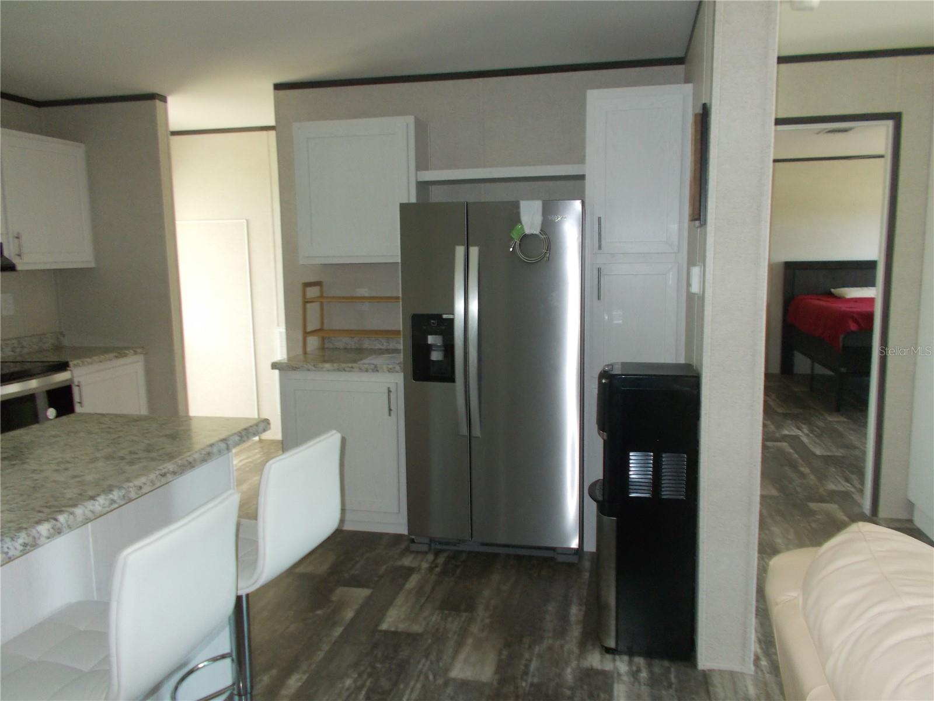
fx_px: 702
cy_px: 350
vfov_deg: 53.1
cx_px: 467
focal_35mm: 26
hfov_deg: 67.3
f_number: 3.2
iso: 200
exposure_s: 1/25
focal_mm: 4.6
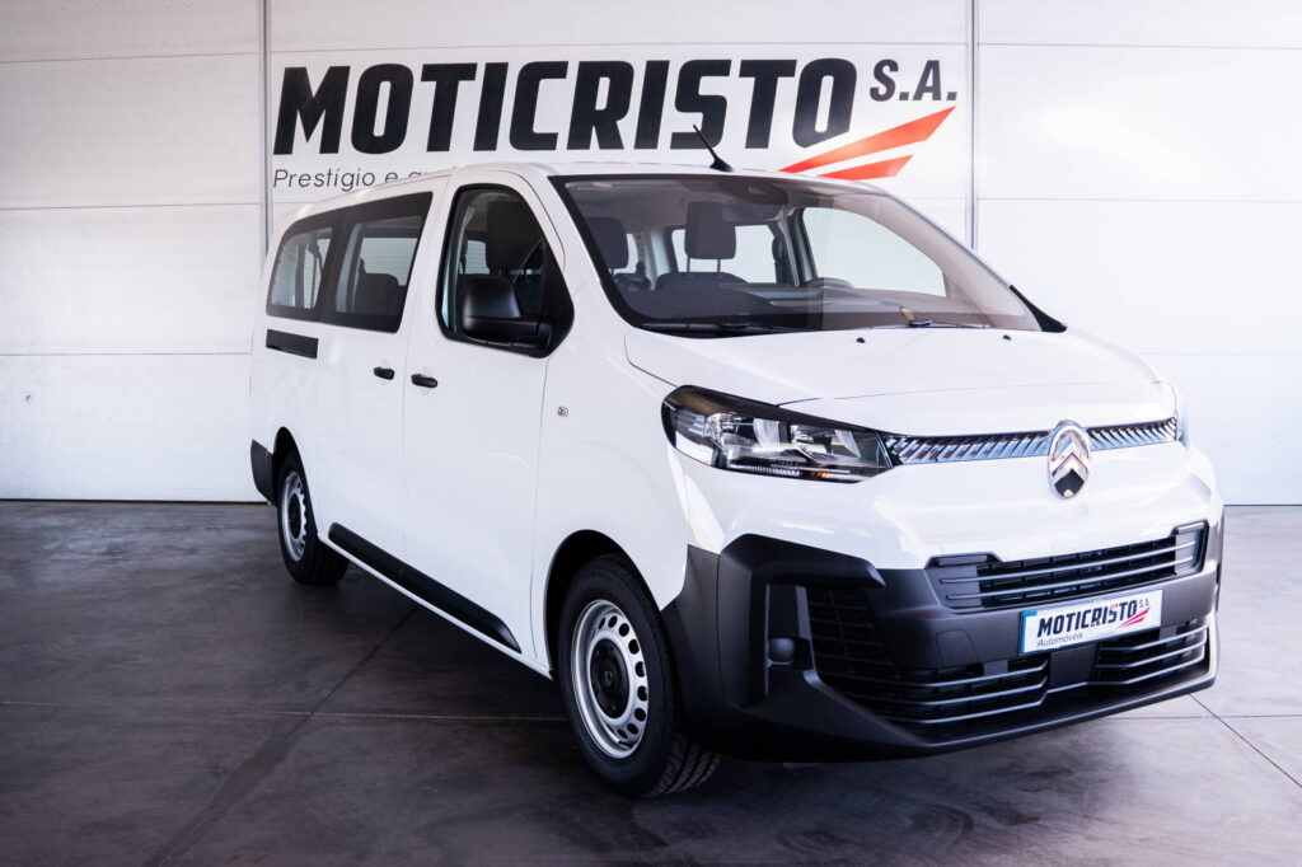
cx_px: 651
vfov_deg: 36.8
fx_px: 1302
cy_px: 434
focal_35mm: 36
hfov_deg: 53.1
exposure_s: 1/800
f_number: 2.8
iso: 500
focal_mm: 24
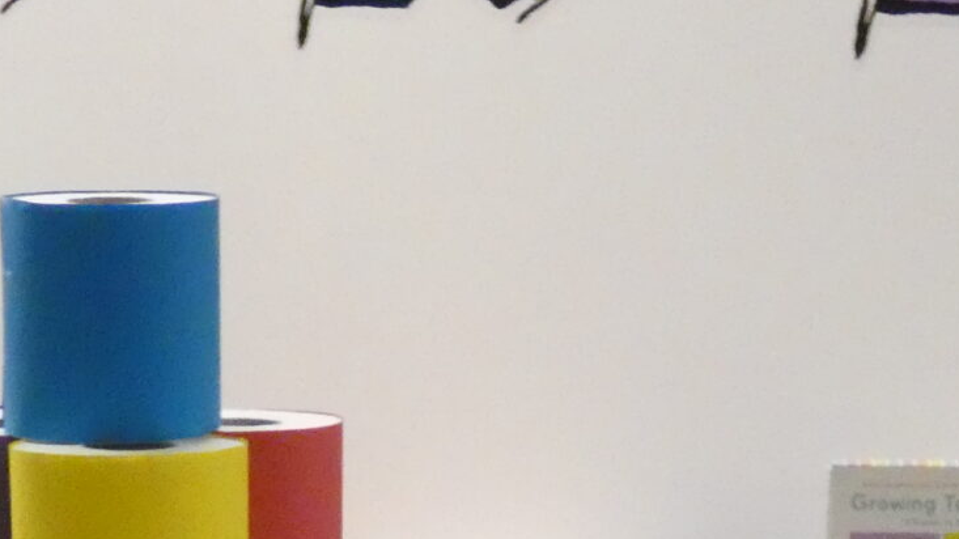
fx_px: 4449
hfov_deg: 12.3
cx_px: 201
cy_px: 1139
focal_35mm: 175
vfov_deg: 6.7
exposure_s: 1/80
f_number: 3.8
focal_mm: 8.2
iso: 1250
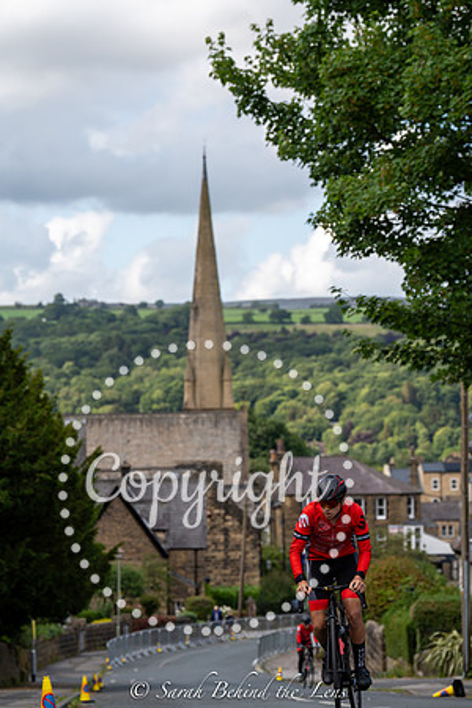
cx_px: 236
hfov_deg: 12.3
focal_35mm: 111
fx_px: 2183
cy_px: 354
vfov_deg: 18.4
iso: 160
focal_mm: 111
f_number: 4.5
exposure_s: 1/1000
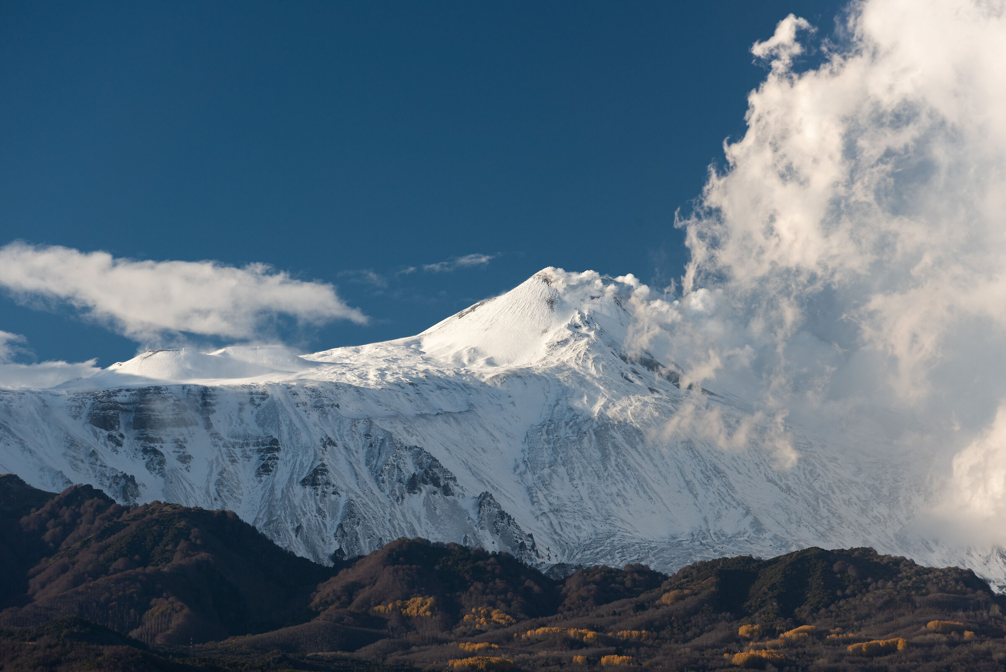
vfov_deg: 6.9
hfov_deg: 10.3
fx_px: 5591
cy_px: 336
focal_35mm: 200
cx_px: 503
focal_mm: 200
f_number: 8
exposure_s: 1/200
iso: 100
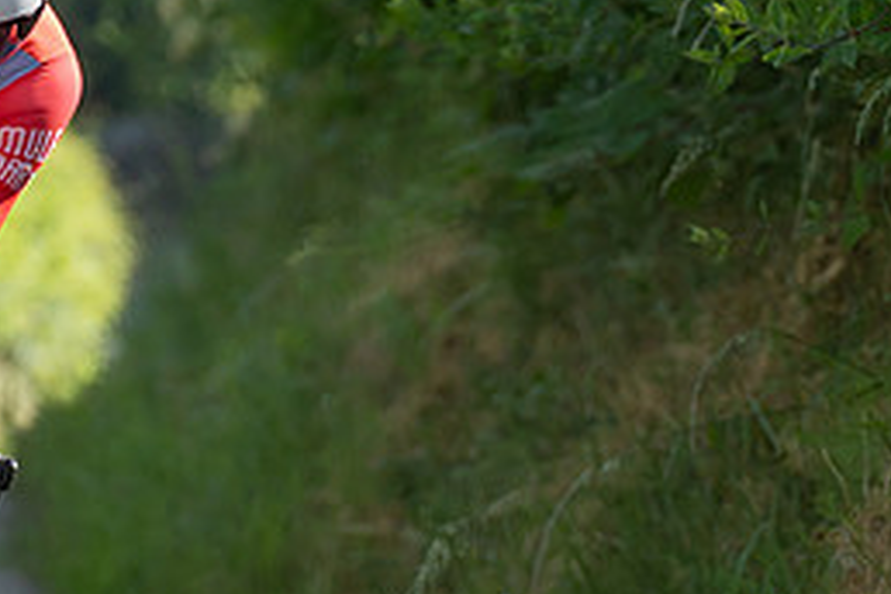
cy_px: 667
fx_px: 22620
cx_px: -152
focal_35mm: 914
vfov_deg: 1.5
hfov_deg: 2.3
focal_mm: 200
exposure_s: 1/1000
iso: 400
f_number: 4
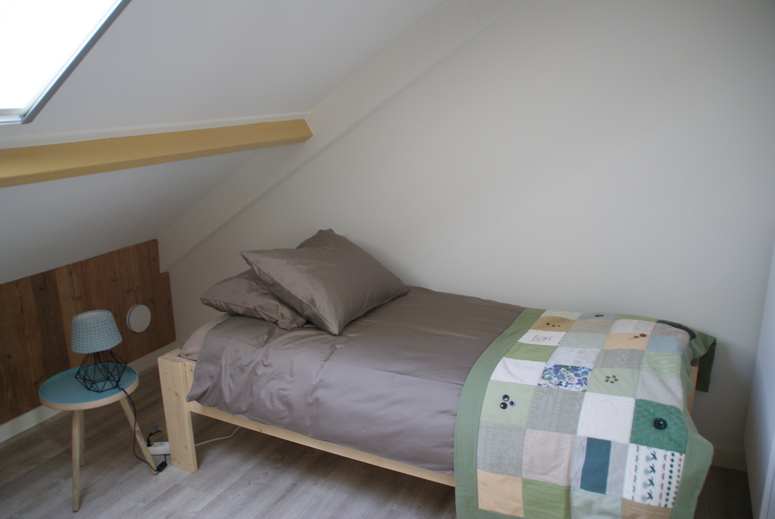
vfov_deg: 43.7
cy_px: 260
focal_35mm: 30
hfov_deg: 61.9
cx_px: 388
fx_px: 647
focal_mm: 20
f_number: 3.5
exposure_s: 1/30
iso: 250
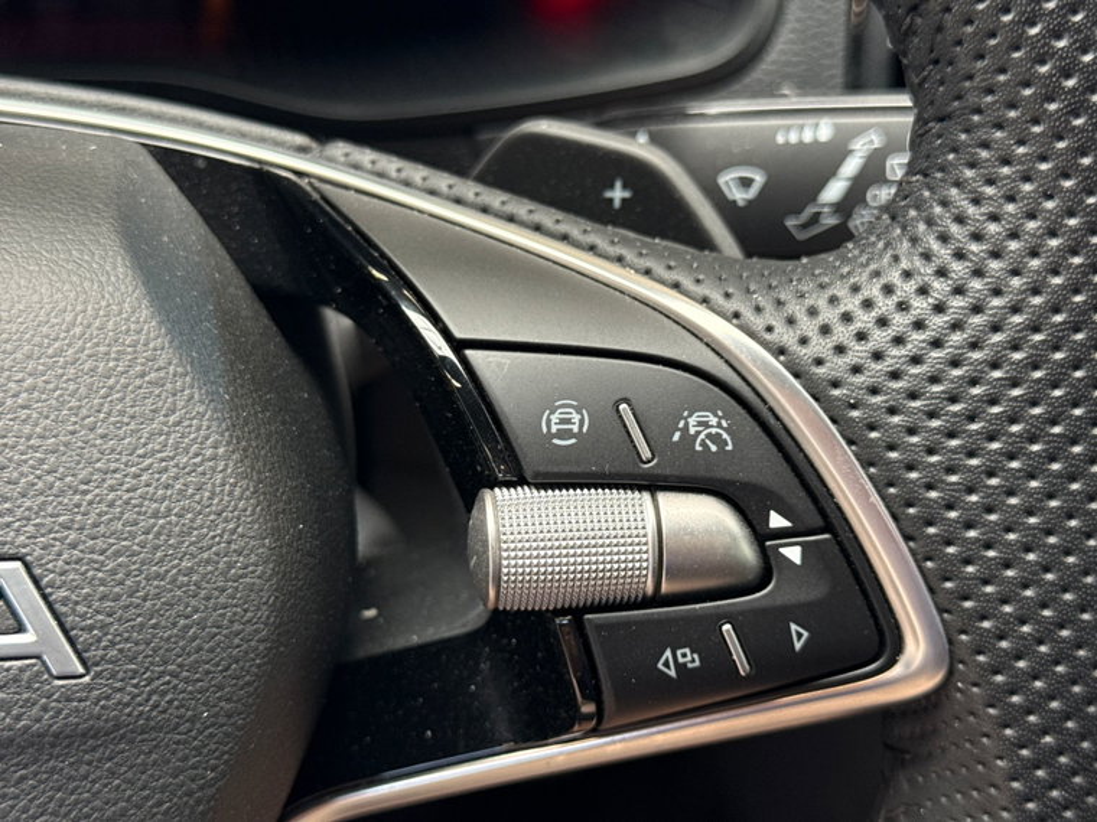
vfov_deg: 30.3
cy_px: 411
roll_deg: -3.6
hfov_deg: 39.7
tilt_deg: -40.3
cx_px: 548
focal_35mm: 48
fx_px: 1521
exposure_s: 1/121
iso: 80
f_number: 1.78
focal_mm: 6.76
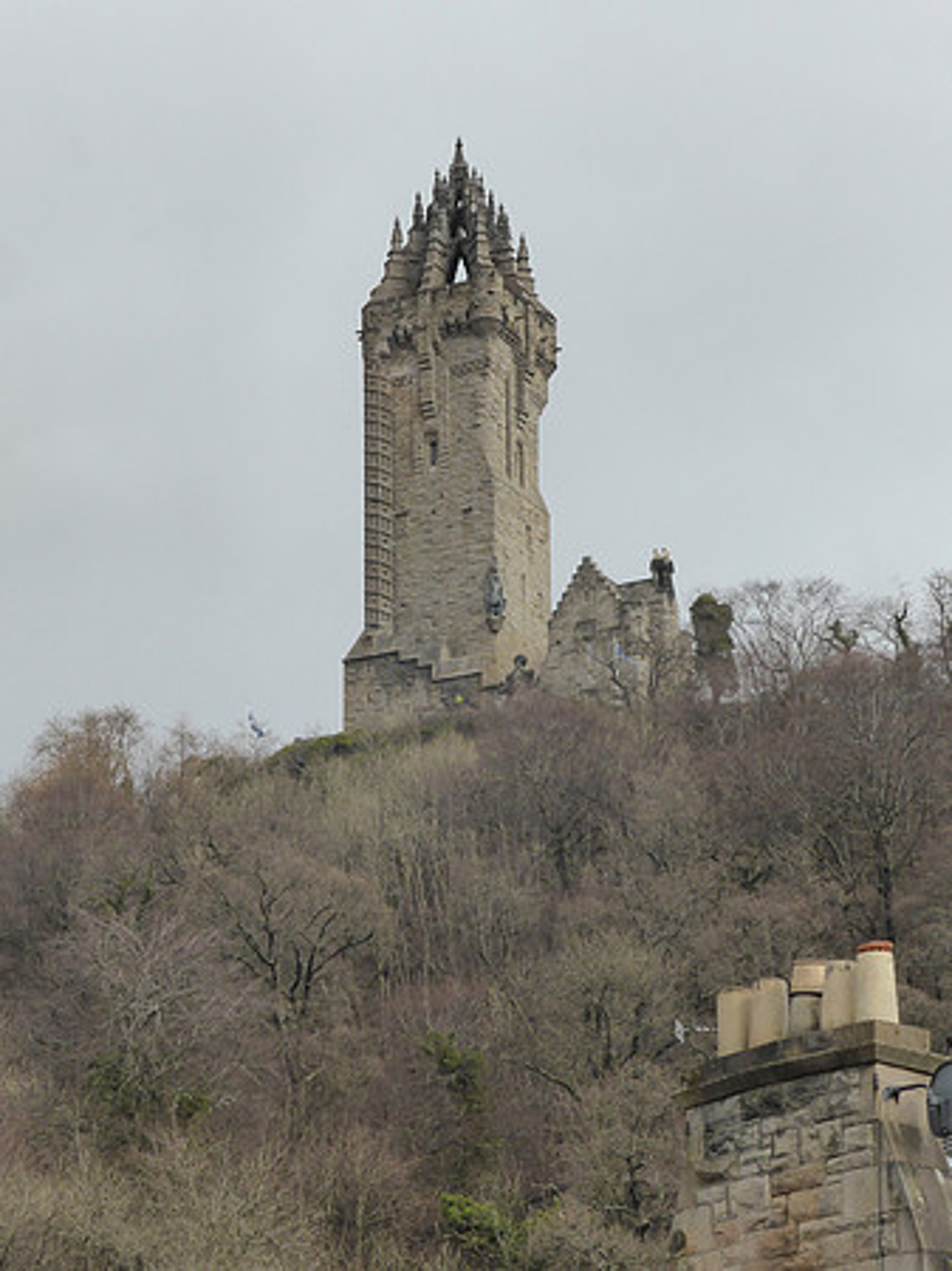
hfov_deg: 13.3
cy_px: 636
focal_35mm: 111
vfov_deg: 17.7
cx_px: 476
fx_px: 4074
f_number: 5.3
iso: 200
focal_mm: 18.2
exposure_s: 1/800
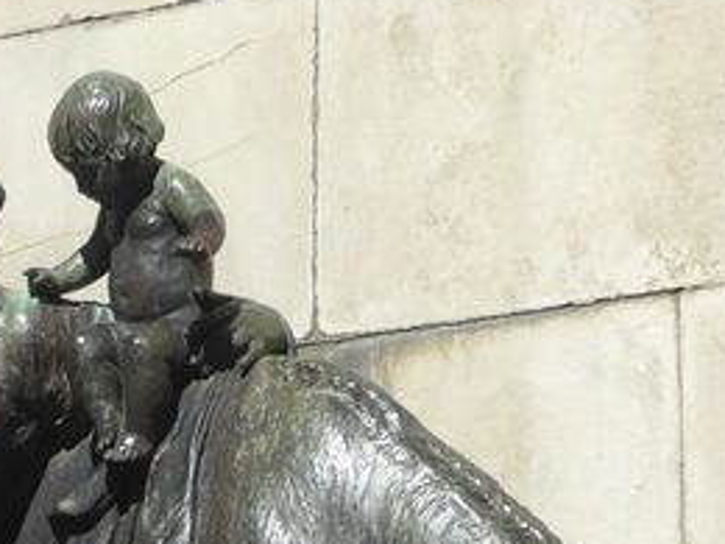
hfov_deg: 9.8
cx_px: 6
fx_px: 4189
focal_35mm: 200
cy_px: 664
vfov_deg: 7.4
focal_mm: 10.9
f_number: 4.3
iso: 80
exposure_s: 1/800
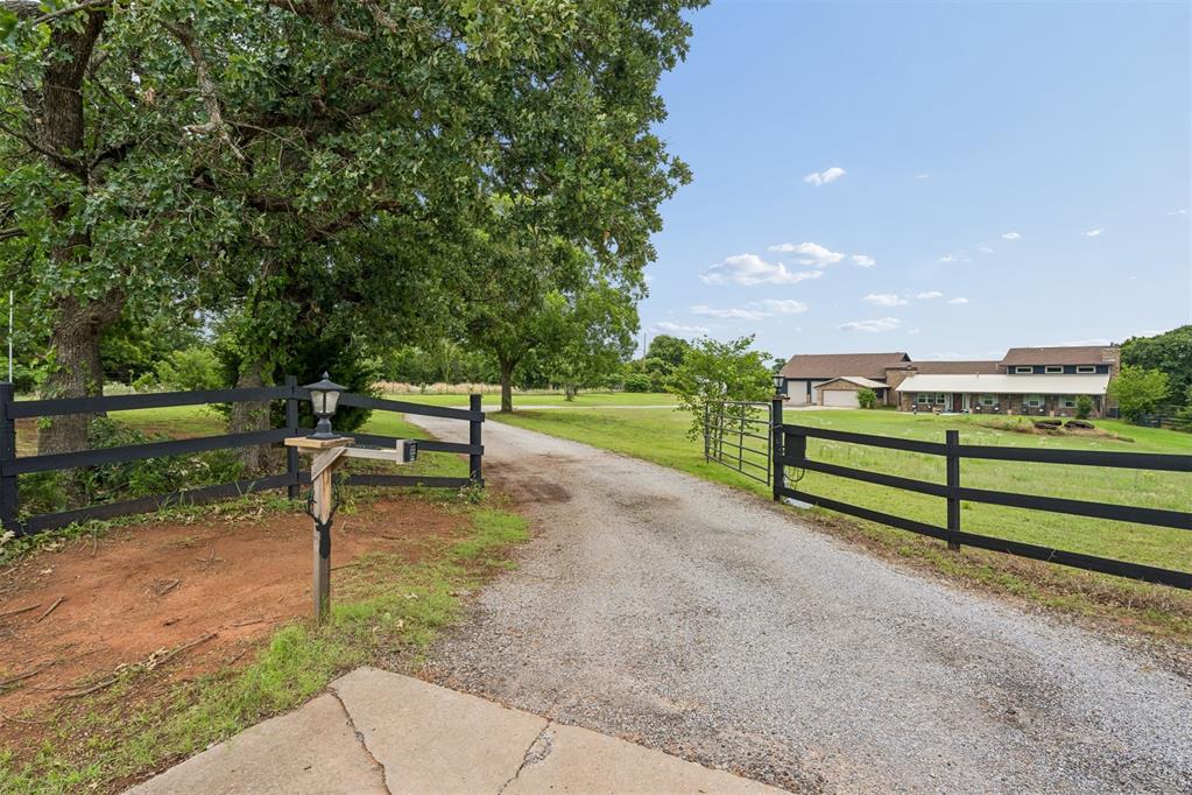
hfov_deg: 86.9
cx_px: 596
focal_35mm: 19
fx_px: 629
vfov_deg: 64.6
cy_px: 398
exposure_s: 1/250
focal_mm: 19
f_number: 8
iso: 200
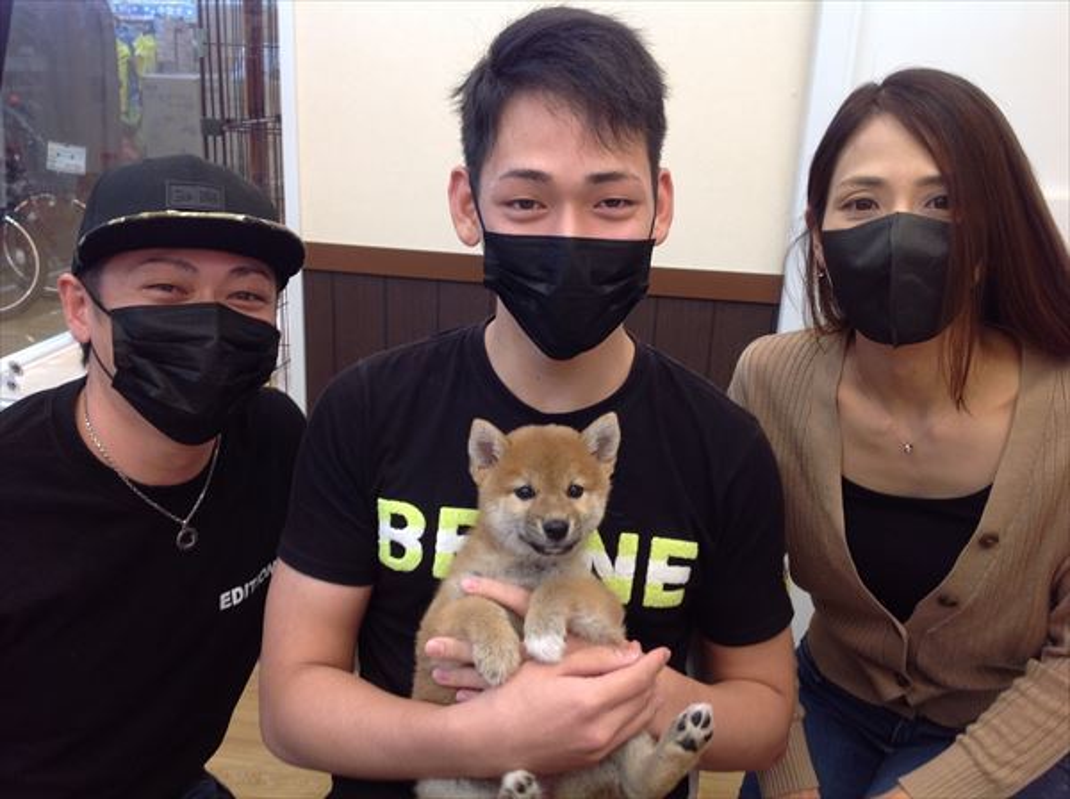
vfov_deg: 40.6
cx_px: 535
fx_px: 1080
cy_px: 400
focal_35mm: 35
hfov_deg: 52.7
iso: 50
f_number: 2.4
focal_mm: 4.28
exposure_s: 1/24
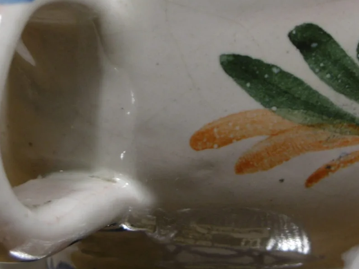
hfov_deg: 22.5
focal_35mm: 87
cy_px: 93
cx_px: 179
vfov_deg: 16.9
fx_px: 902
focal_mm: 7.7
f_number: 3.8
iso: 100
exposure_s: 1/15
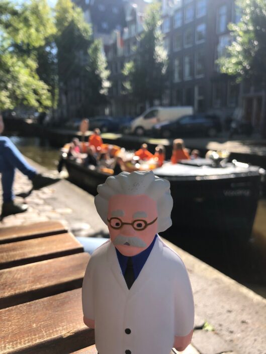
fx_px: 287
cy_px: 177
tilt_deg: -8.8
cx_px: 133
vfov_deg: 63.4
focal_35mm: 28
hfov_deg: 49.8
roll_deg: -0.3
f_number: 1.8
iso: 20
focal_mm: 4
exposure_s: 1/706
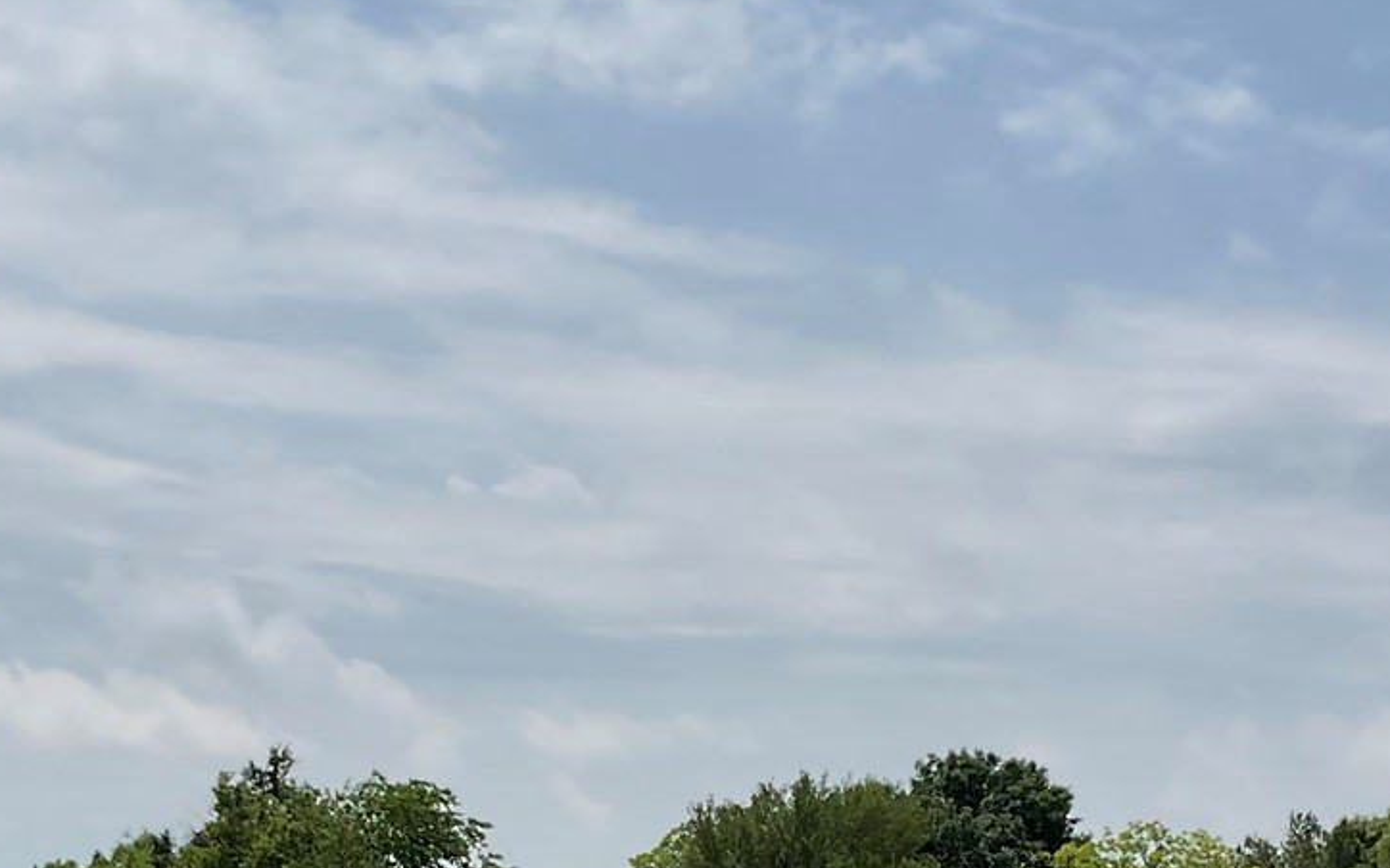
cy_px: 991
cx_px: 559
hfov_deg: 23.8
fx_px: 3295
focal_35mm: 87
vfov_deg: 14.6
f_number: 1.8
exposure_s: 1/4785
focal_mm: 3
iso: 16
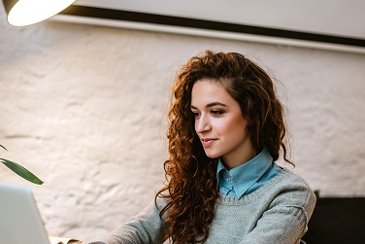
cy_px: 169
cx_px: 147
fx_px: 730
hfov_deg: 28.0
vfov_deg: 18.9
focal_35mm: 72
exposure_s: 1/125
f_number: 2.2
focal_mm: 50
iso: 500
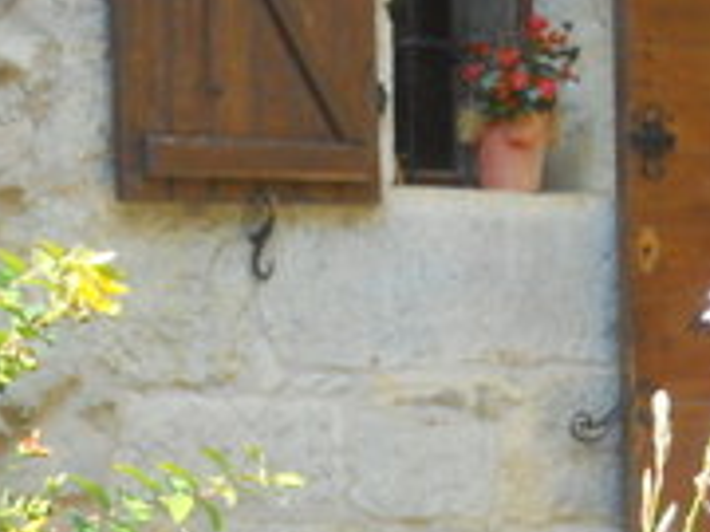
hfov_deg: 9.7
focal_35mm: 204
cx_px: 489
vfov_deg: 7.3
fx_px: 4184
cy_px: 233
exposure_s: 1/250
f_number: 3.4
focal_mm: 8.3
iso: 160
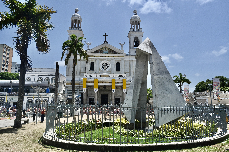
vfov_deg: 47.2
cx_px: 114
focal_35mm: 28
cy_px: 76
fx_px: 175
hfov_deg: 66.4
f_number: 16
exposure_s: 1/1000
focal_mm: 27.5
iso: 800
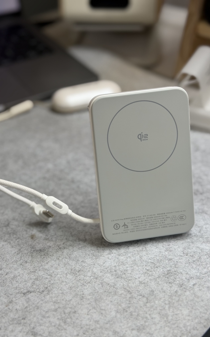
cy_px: 168
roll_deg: +2.8
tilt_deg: -34.3
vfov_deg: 39.6
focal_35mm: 51
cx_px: 90
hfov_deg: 25.3
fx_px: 467
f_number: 1.78
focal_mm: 6.76
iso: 80
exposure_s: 1/143
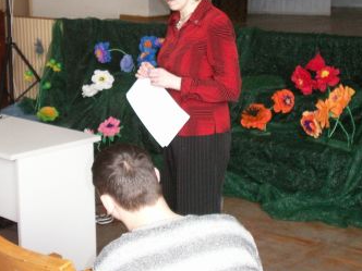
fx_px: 816
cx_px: 170
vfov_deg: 18.7
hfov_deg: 25.0
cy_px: 44
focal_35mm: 78
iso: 160
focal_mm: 7.7
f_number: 3.5
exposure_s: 1/40
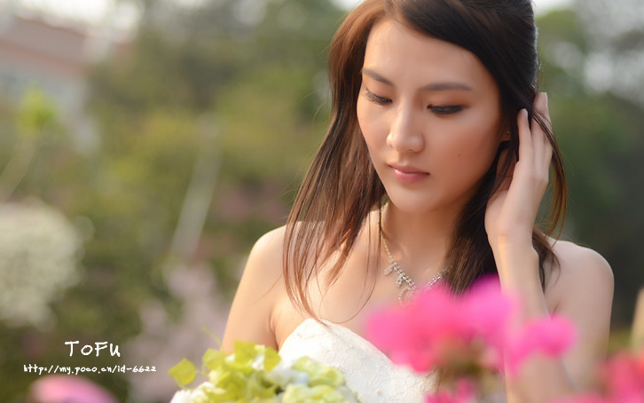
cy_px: 174
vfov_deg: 15.5
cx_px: 351
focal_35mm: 84
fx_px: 1475
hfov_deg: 24.6
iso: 100
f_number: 2
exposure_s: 1/1000
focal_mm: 50
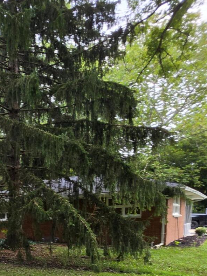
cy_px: 256
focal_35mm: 33
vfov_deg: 48.6
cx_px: -15
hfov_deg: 36.9
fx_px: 263
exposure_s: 1/51
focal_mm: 2.2
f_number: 1.9
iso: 40
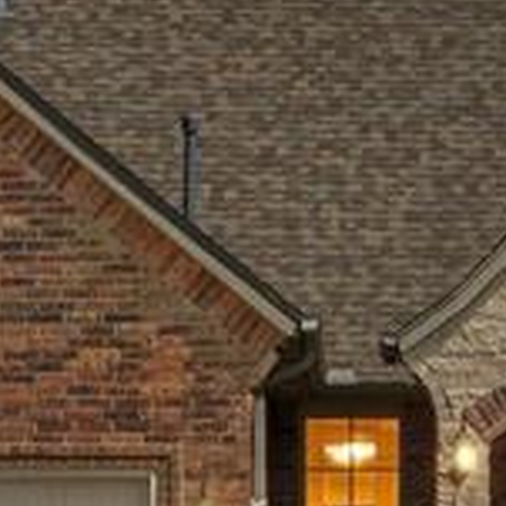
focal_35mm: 201
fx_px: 3324
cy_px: 647
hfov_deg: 8.7
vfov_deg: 8.6
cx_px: 307
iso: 200
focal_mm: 35
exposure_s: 1/1000
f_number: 8
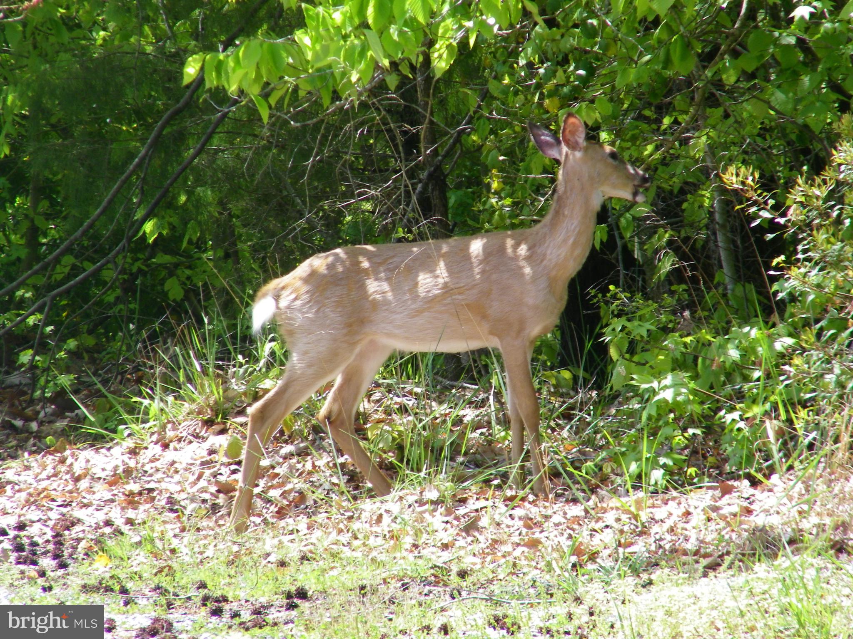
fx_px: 10350
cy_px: 320
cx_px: 426
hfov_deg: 4.7
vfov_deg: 3.5
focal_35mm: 420
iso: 80
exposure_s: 1/125
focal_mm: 75
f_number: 5.4
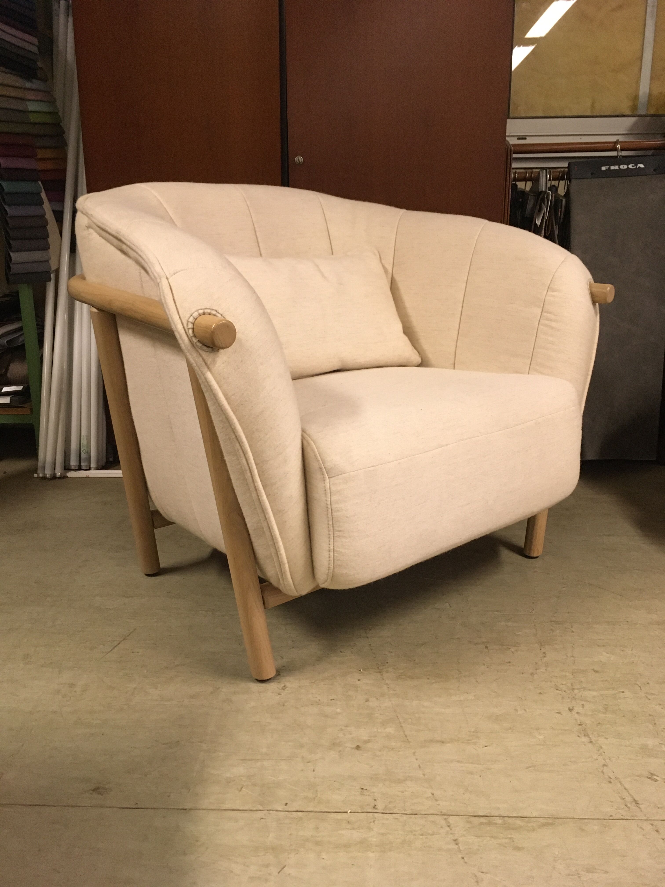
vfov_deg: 61.7
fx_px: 743
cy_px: 444
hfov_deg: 48.2
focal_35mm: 29
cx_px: 332
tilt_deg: -17.1
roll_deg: +1.4
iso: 250
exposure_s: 1/33
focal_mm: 4.15
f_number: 2.2
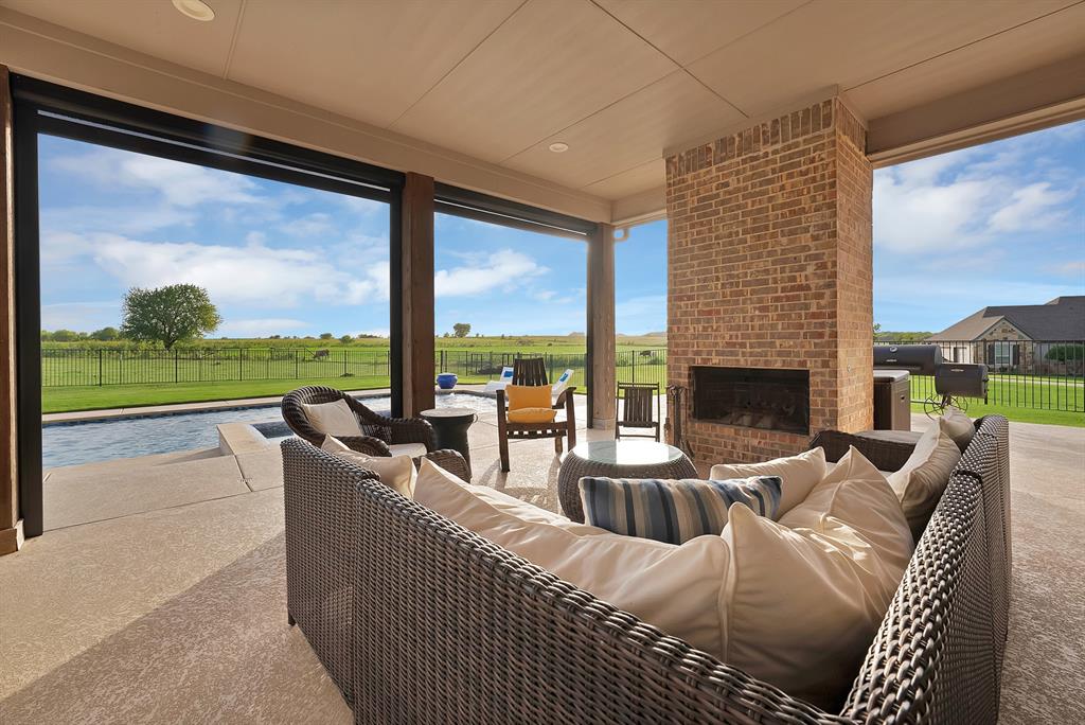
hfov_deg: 104.2
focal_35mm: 14
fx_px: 422
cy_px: 362
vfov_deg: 81.3
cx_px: 542
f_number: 9
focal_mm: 14
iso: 640
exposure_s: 1/200
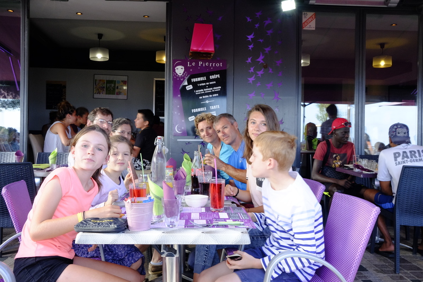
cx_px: 212
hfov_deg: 54.4
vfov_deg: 37.8
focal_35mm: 35
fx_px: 411
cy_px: 141
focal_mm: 23
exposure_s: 1/20
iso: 1600
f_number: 11
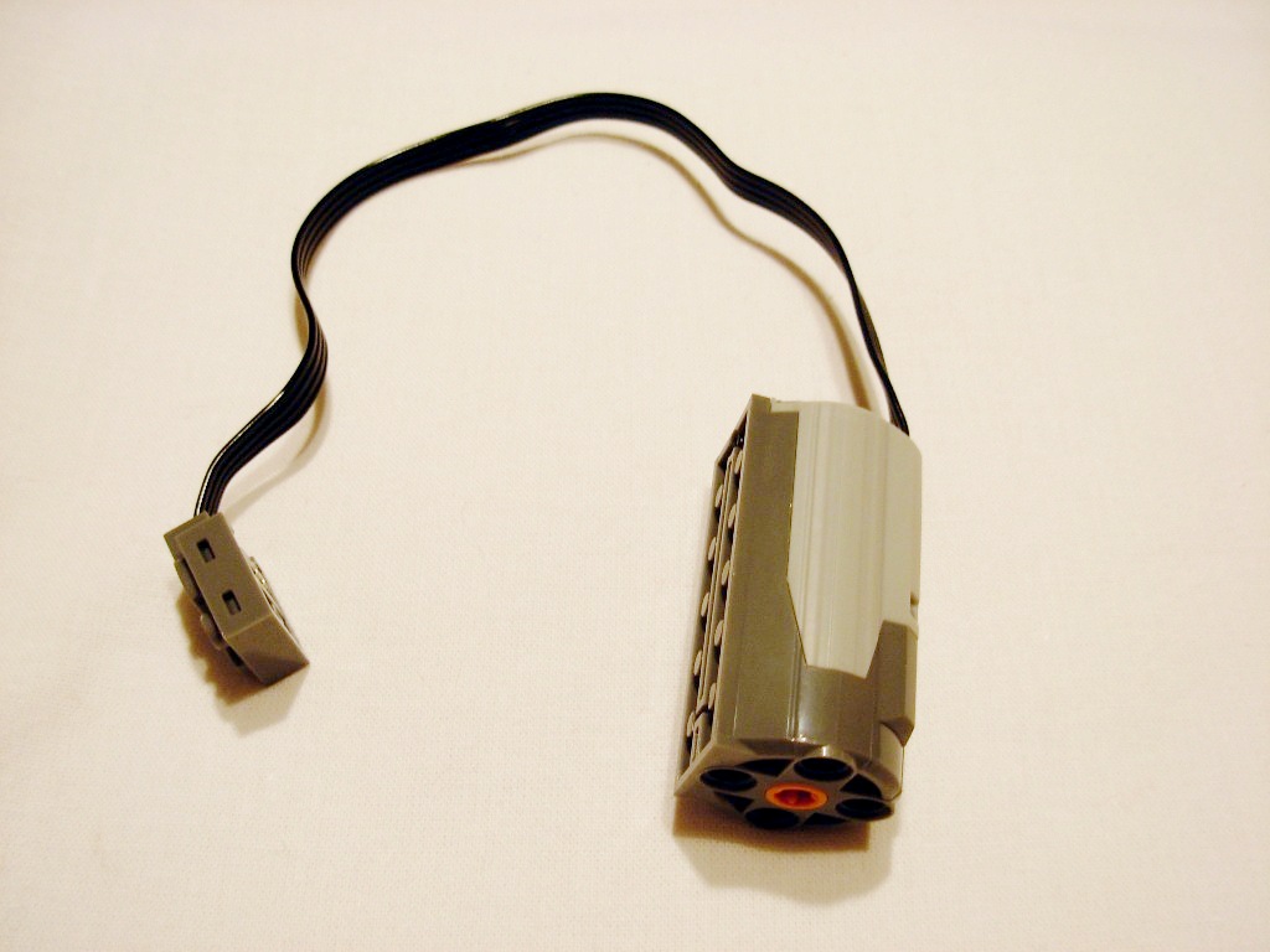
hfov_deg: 49.0
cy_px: 476
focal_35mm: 38
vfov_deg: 37.7
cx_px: 635
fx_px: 1394
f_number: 2.9
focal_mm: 6.3
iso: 79
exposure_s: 1/15.1
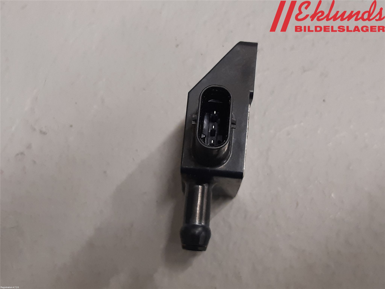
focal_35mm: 26
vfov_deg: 53.1
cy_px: 144
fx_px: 289
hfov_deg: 67.3
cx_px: 192
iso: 125
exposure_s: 1/50
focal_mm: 3.93
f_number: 1.7
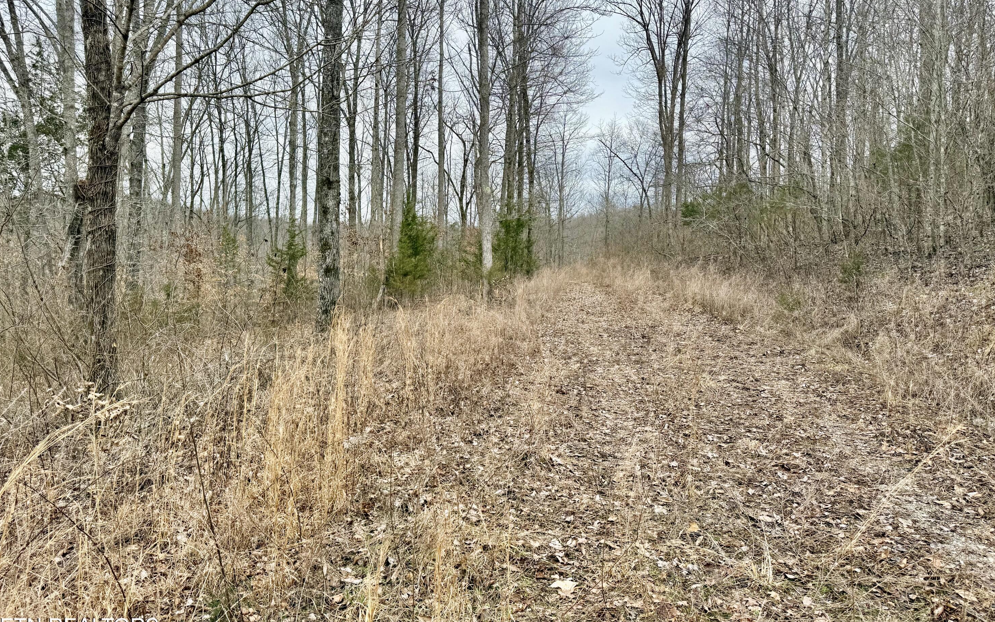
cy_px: 280
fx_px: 705
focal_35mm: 26
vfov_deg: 47.5
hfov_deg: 70.4
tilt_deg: +0.0
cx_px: 506
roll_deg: -1.6
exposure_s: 1/1271
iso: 80
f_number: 1.78
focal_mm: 6.76
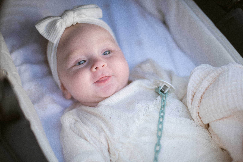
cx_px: 122
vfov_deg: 27.0
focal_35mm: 50
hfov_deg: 39.6
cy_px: 81
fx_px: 338
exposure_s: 1/800
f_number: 1.4
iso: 100
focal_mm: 50
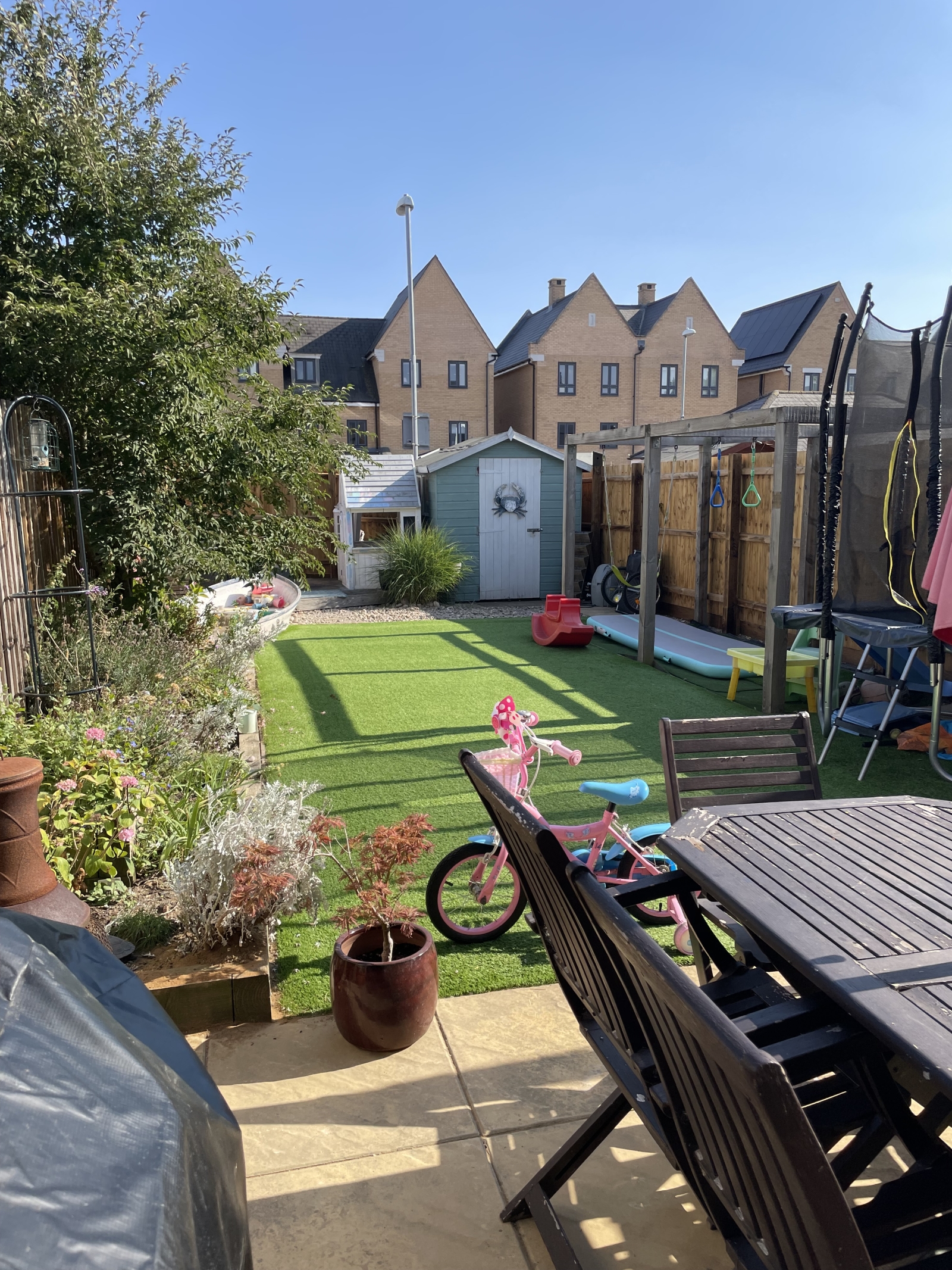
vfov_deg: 67.3
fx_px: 953
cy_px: 635
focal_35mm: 26
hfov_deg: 53.1
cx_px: 476
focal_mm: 4.2
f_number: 1.6
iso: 32
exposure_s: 1/1855
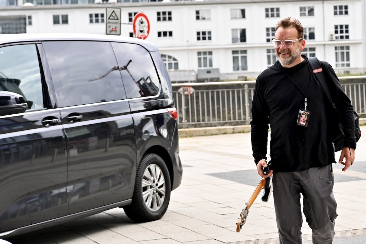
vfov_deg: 19.5
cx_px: 183
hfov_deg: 28.8
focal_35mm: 70
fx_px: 712
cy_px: 122
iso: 100
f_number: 4.5
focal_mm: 70
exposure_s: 1/125
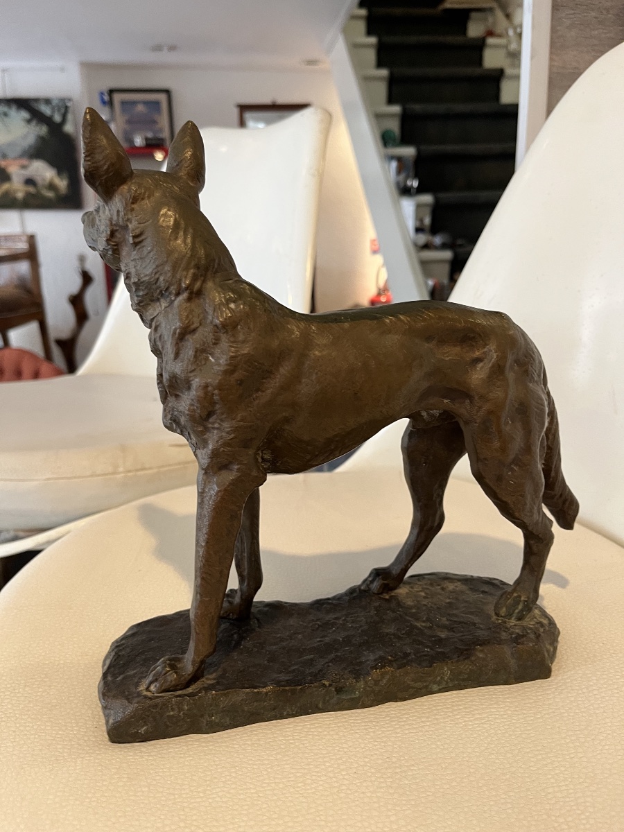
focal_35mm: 26
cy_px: 416
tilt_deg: -17.3
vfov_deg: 67.3
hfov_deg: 53.1
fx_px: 625
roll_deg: +1.6
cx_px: 312
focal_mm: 5.1
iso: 125
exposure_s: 1/50
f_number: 1.6
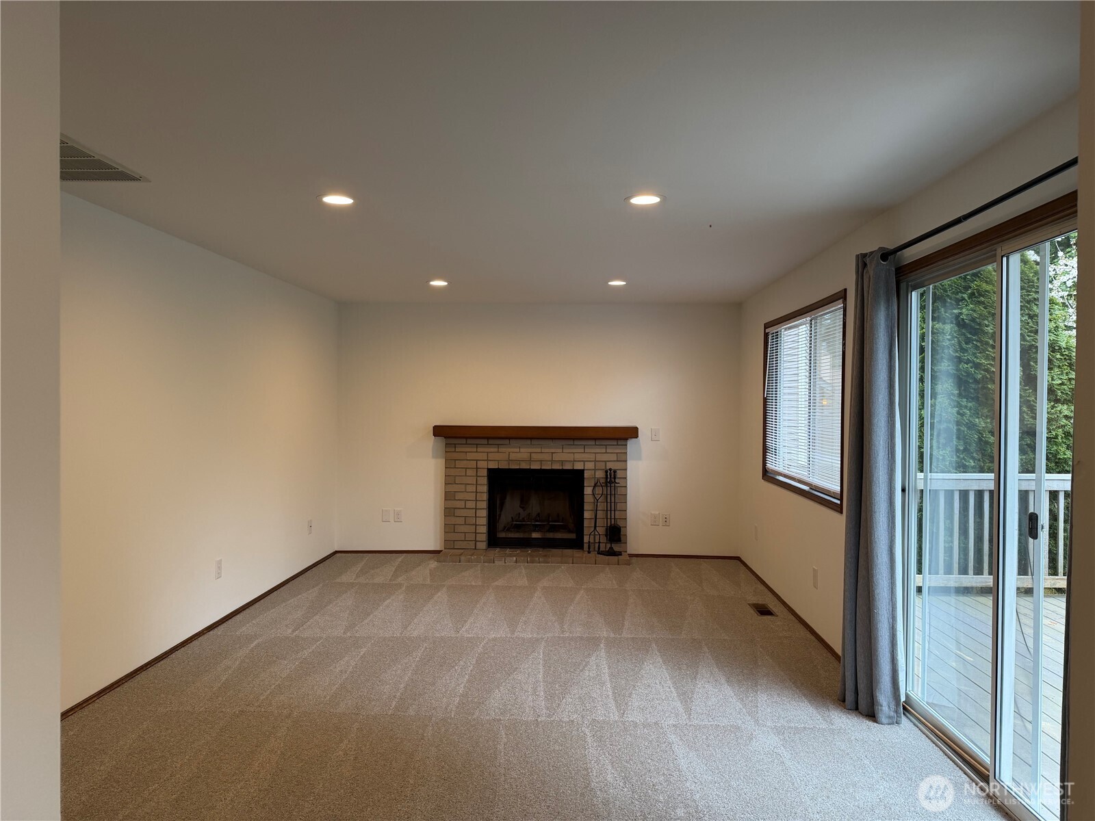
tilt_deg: -0.8
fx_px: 759
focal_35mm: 24
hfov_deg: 71.6
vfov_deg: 56.8
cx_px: 548
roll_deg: -0.3
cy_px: 410
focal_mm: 6.76
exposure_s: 1/120
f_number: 1.78
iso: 125
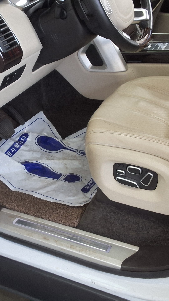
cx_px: 27
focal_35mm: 52
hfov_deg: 22.6
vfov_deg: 39.8
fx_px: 414
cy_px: 135
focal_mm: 2.91
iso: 40
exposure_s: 1/60
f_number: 1.9
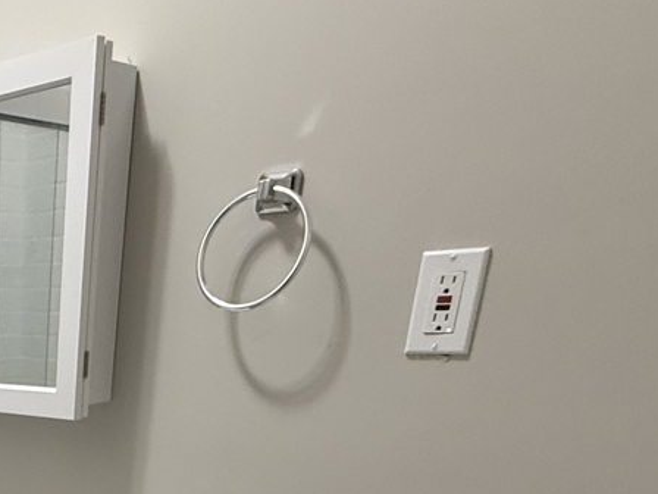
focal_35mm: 45
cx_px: -98
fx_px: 855
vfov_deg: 26.1
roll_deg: +0.3
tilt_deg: -22.6
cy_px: 682
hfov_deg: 34.9
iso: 250
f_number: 2.2
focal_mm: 2.22
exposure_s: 1/60
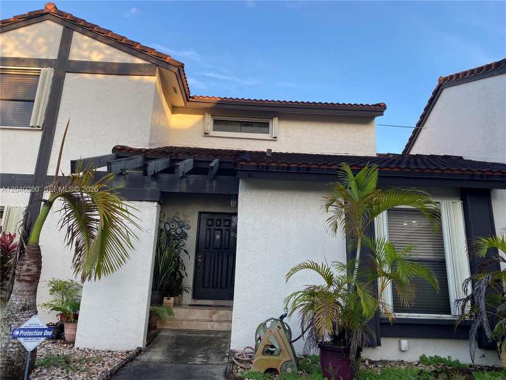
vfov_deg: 53.1
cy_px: 190
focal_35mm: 26
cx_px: 253
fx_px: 380
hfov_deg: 67.3
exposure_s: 1/331
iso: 32
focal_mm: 4.25
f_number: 1.8
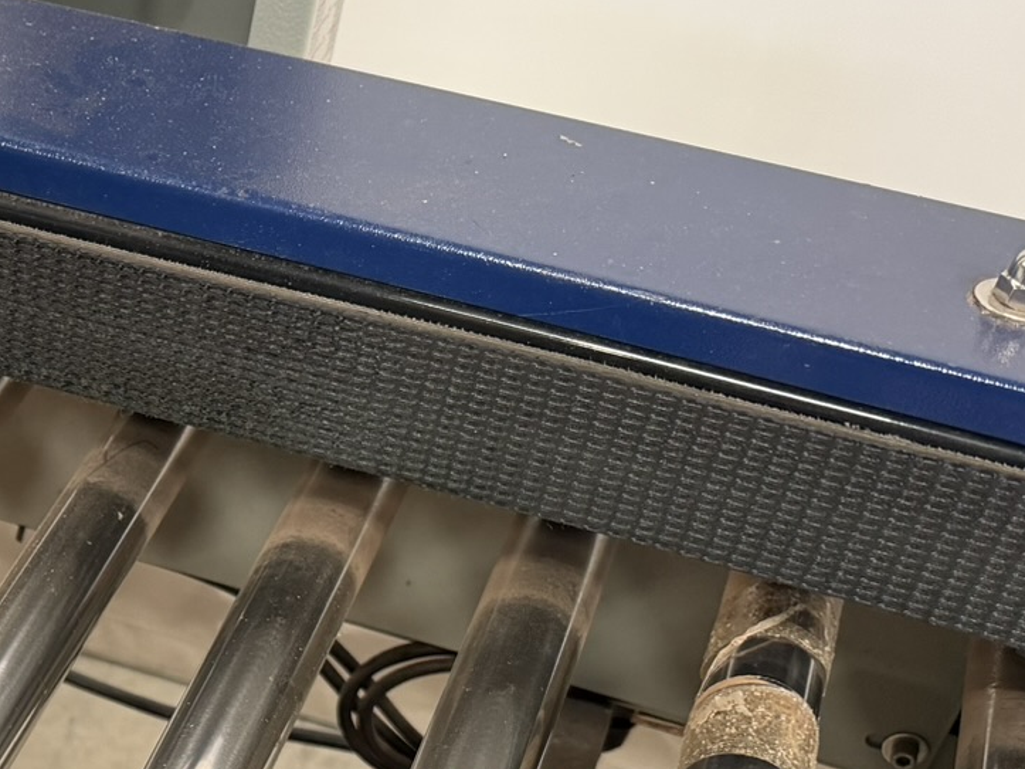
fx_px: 2013
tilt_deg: -44.3
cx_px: -230
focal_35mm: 68
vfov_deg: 20.8
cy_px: 789
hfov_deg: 25.4
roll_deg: -1.2
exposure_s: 1/60
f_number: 1.78
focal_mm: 6.76
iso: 200
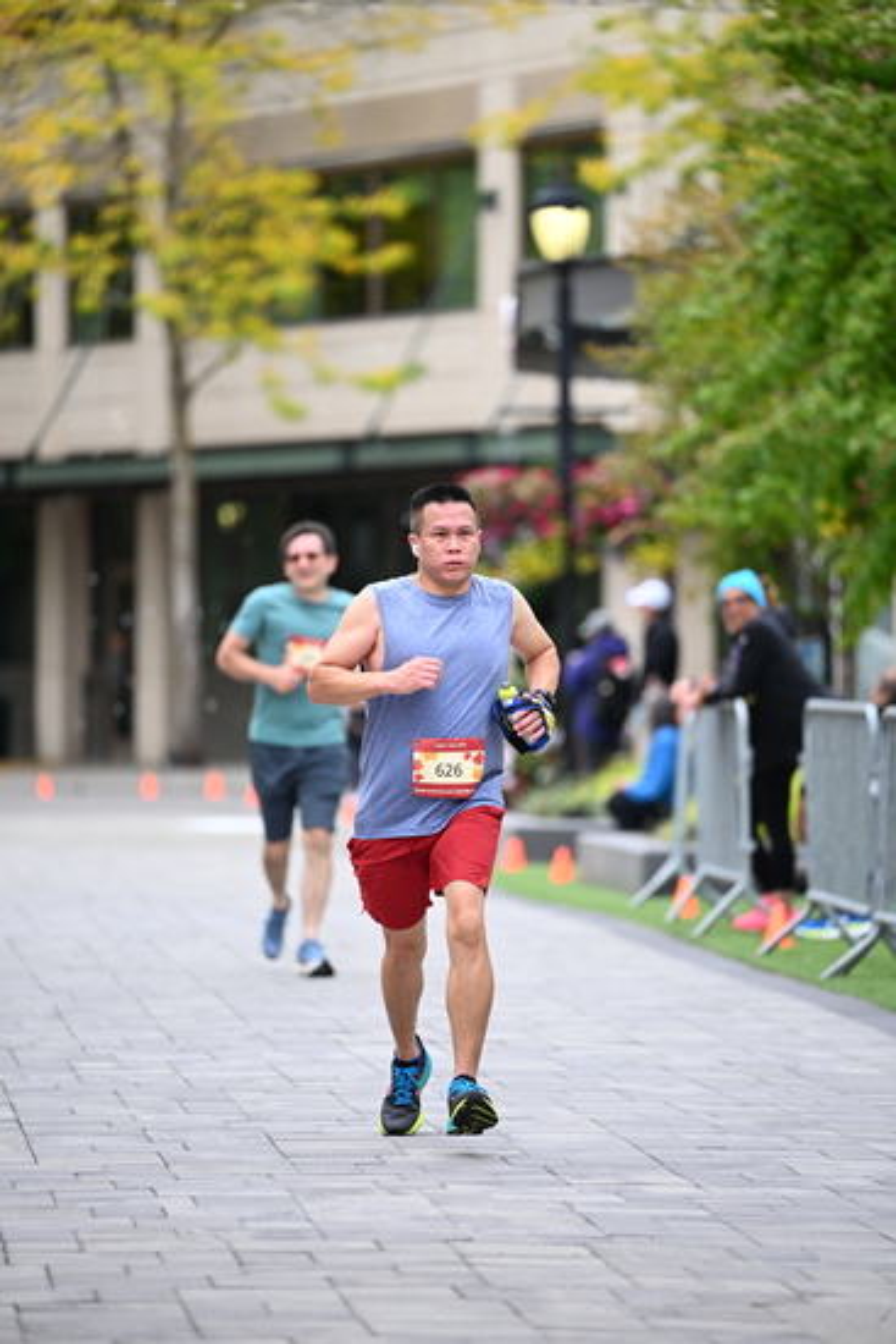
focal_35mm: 200
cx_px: 448
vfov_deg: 10.3
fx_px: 7461
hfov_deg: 6.9
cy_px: 672
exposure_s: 1/2000
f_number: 2.8
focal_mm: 200
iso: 640
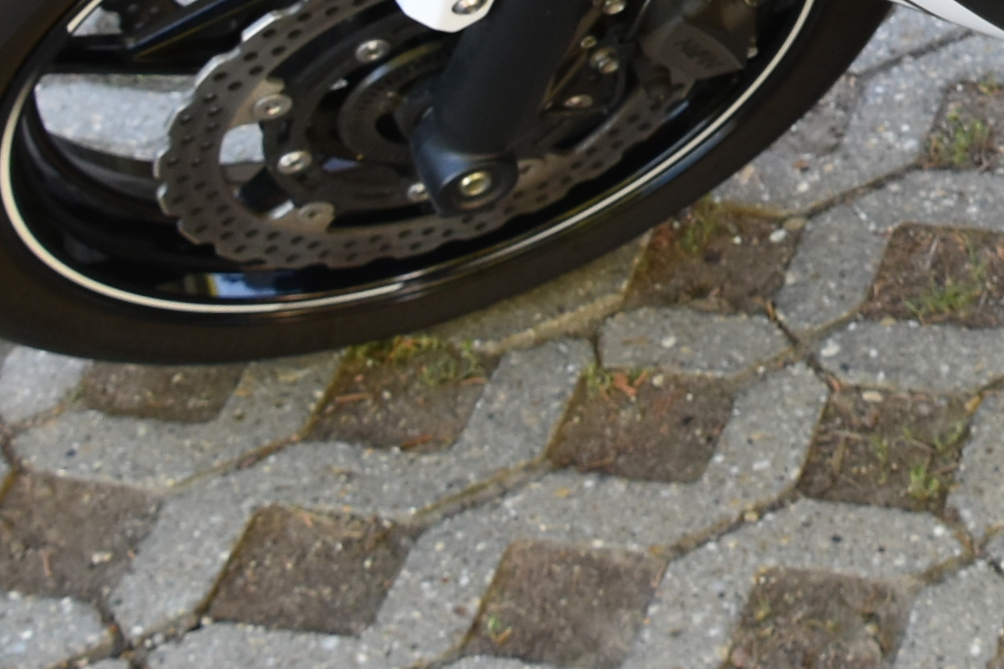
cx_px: 1516
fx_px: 3513
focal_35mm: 126
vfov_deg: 10.4
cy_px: -425
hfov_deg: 15.0
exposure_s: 1/100
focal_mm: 18
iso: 400
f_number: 5
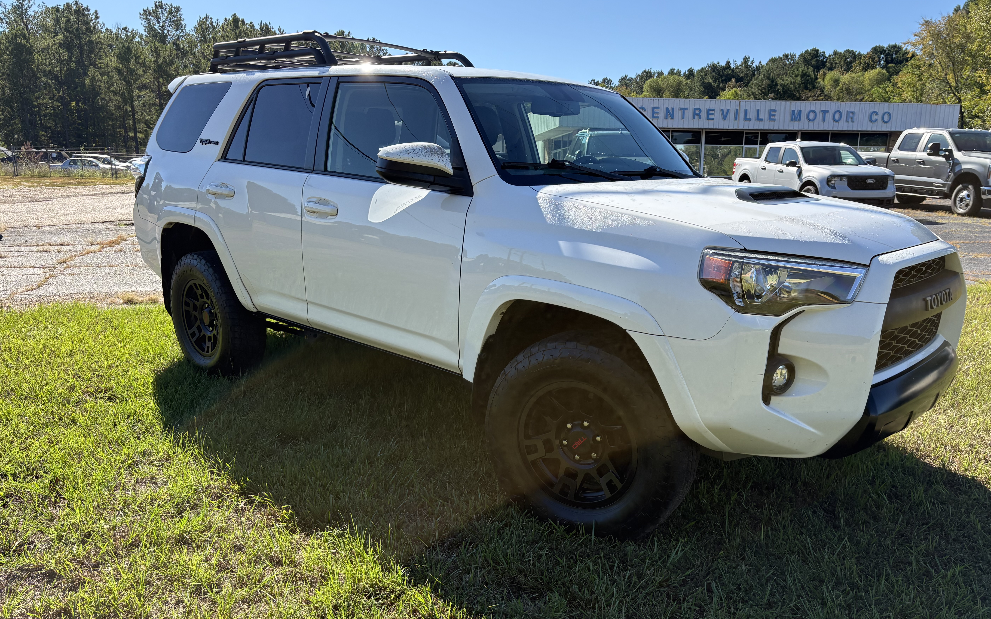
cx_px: 493
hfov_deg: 66.5
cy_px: 364
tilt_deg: -12.1
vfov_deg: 44.4
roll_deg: -0.2
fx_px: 756
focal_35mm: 28
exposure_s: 1/1953
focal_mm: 5.96
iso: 64
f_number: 1.6
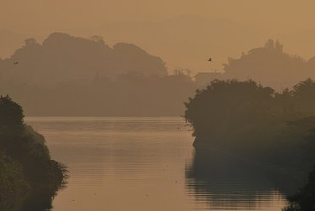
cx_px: 142
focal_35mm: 408
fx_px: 3576
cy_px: 137
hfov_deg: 5.0
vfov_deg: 3.4
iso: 100
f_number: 9
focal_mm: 200
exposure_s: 1/500
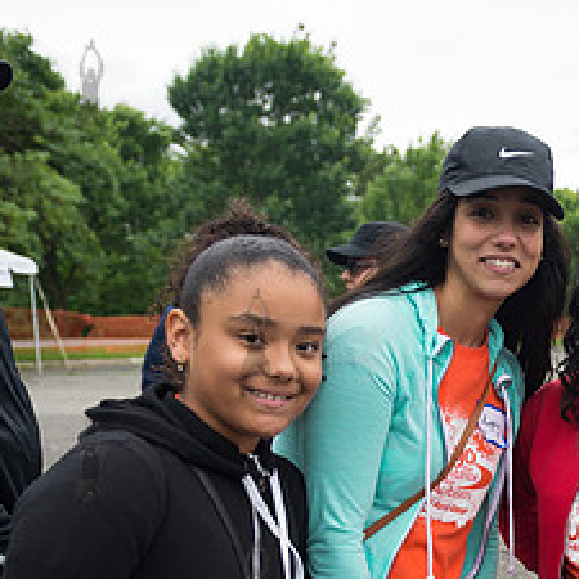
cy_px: 457
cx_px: 587
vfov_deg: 29.4
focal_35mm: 57
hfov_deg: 28.1
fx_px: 1079
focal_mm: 26
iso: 200
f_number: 3.5
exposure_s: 1/1000
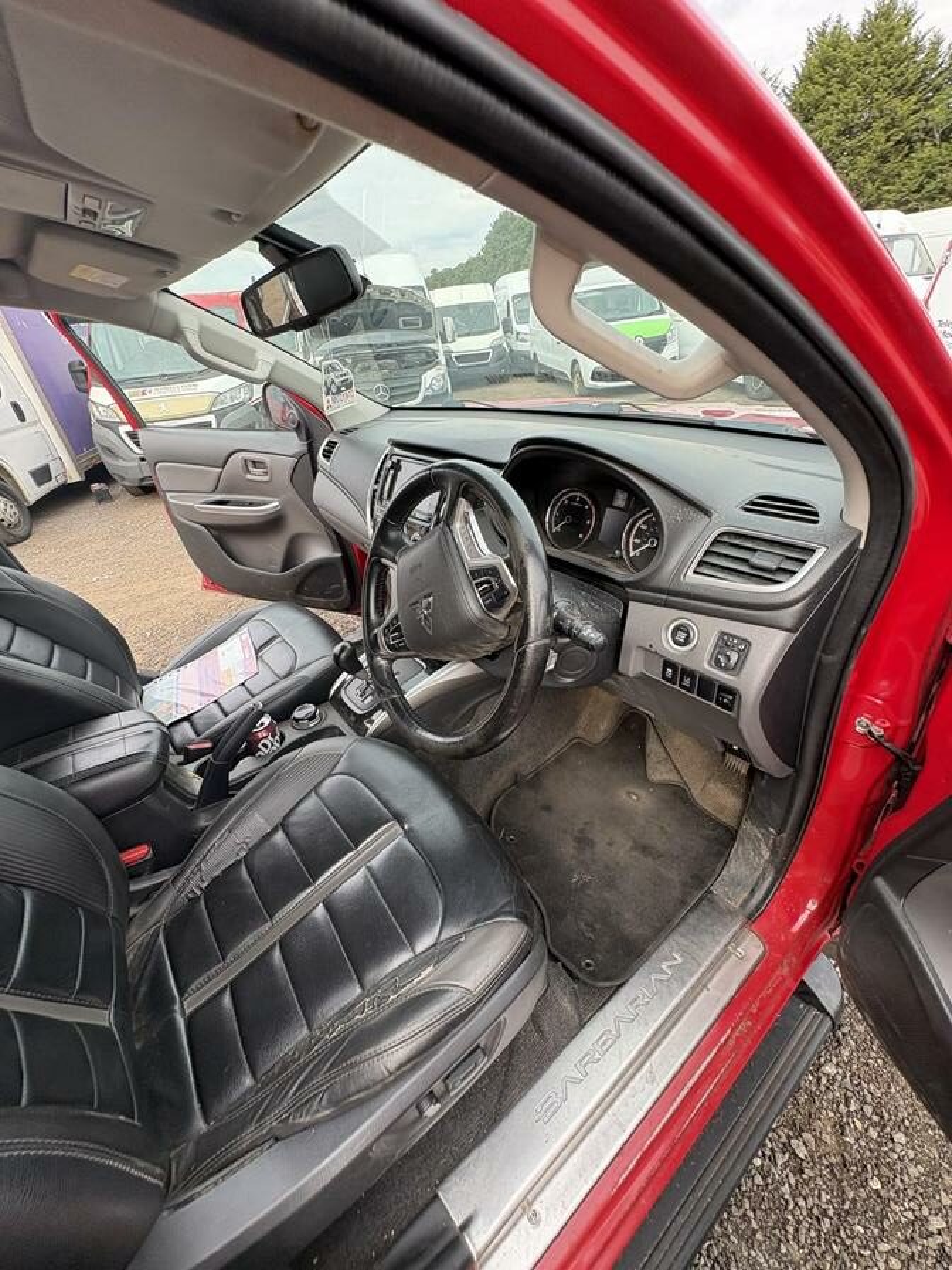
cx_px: 476
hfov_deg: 85.7
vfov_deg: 102.1
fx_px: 513
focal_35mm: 14
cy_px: 635
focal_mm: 2.22
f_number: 2.2
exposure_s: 1/131
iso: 64
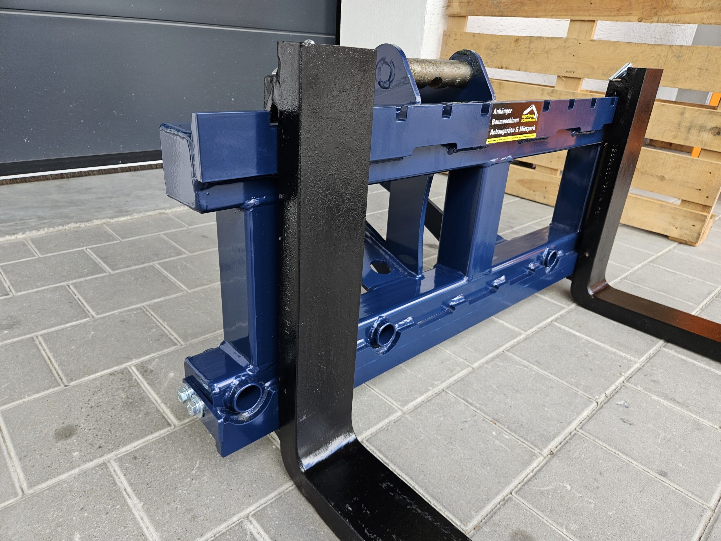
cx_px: 360
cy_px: 270
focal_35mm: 23
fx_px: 479
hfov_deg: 73.9
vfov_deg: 58.9
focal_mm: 5.4
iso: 50
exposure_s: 1/180
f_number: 1.8
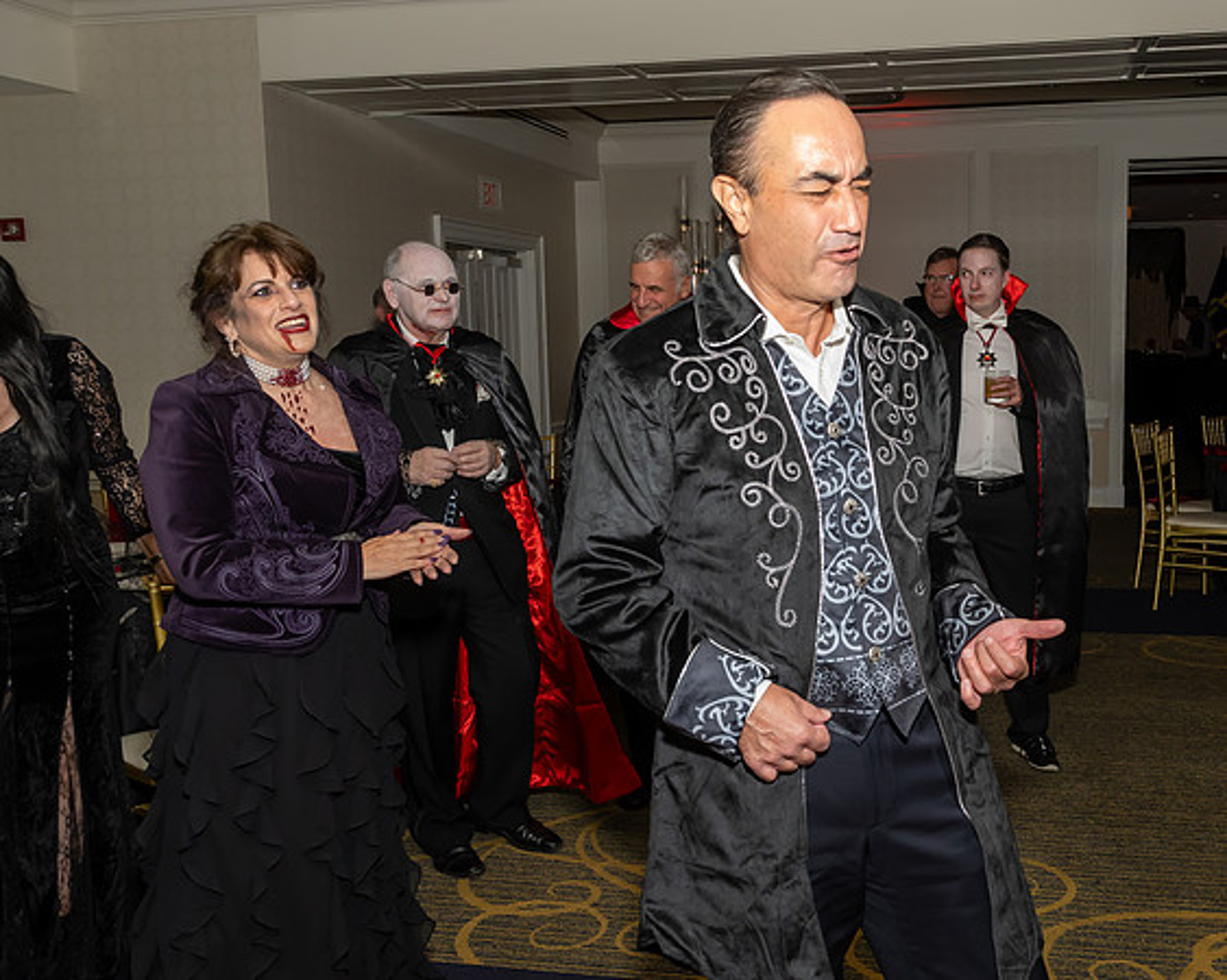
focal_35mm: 33
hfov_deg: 53.6
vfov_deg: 44.9
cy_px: 481
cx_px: 816
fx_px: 1188
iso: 640
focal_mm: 17
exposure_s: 1/250
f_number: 7.1
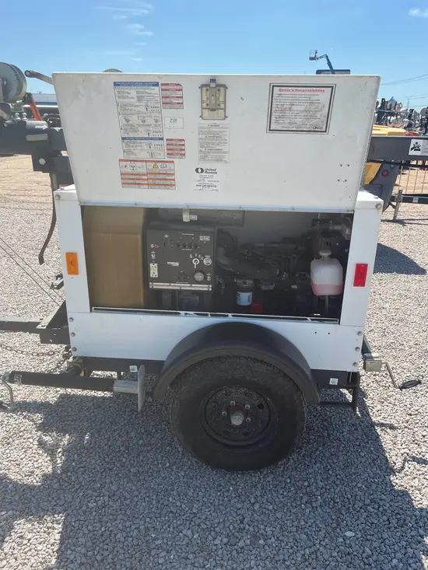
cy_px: 285
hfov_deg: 53.1
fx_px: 429
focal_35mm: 26
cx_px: 214
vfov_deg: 67.3
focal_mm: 5.1
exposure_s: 1/2222
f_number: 1.6
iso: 50
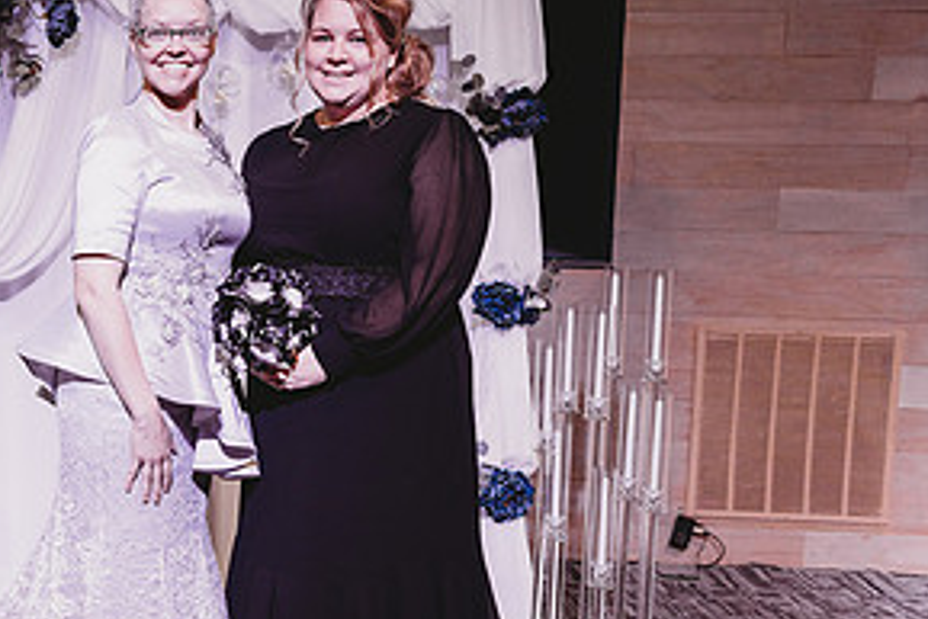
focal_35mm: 49
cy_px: 309
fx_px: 1264
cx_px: 84
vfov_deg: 27.6
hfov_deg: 37.5
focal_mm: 24
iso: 400
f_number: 2.2
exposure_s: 1/125
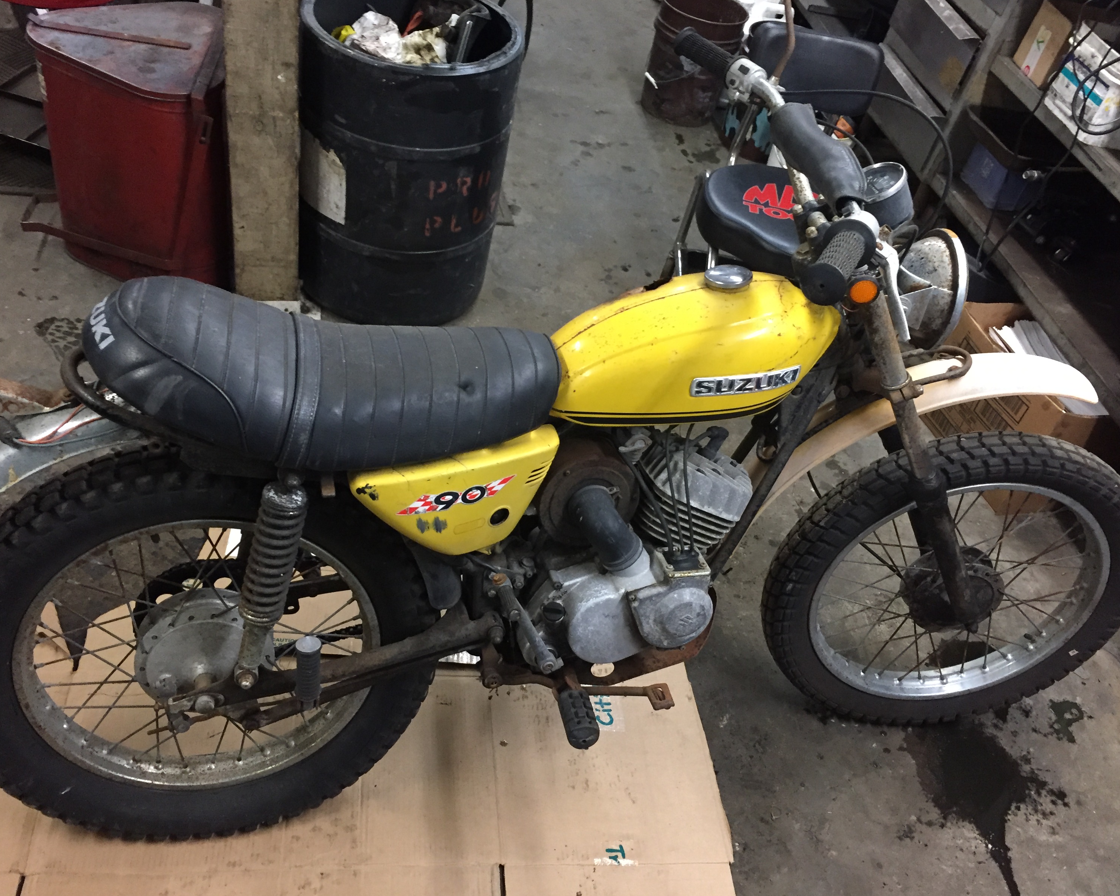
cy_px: 446
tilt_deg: -41.6
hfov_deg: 57.2
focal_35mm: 31
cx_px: 543
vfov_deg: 47.1
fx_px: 1028
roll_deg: -13.1
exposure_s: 1/30
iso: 250
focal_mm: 4.15
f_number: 2.2
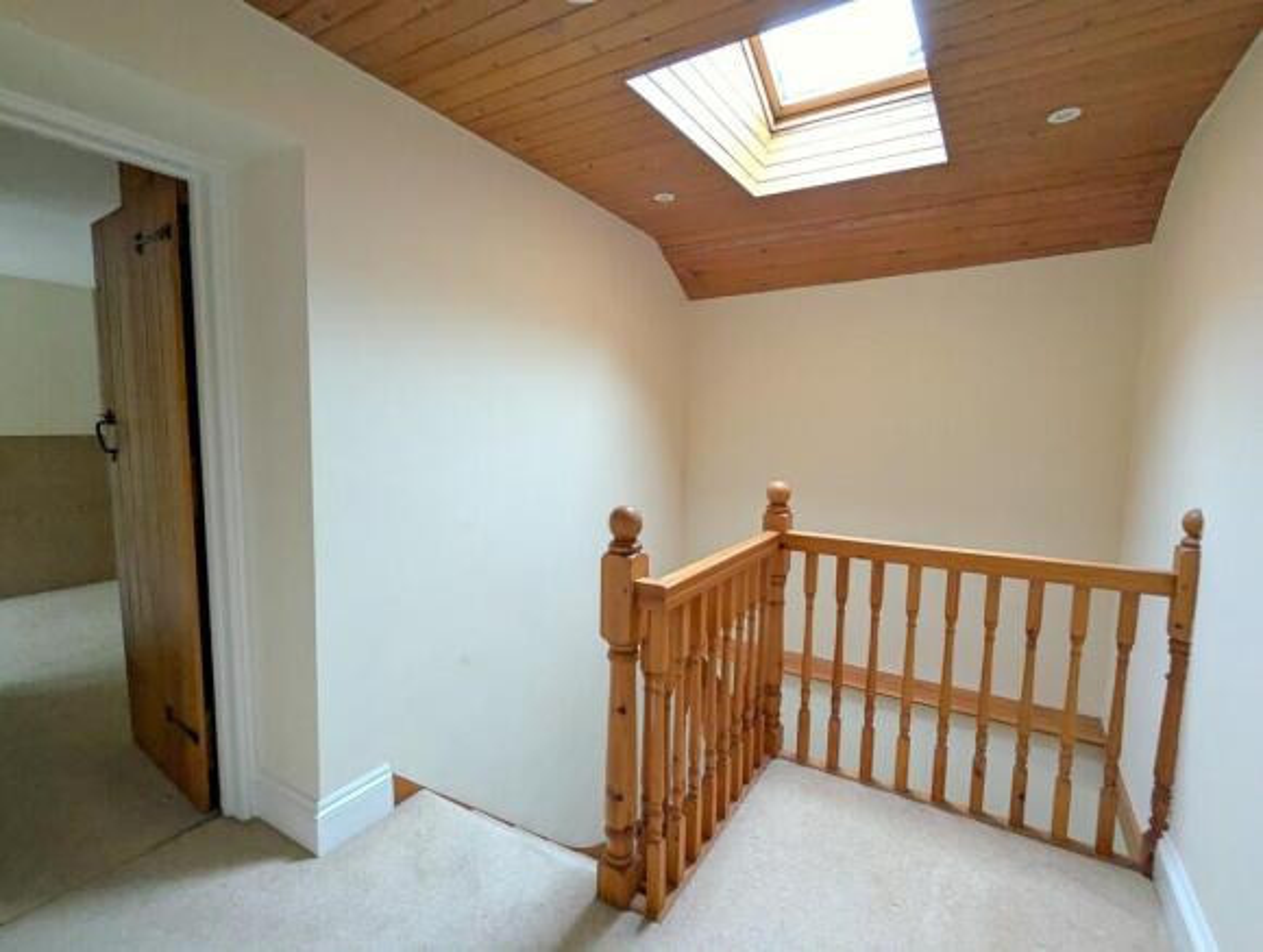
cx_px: 632
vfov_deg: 78.3
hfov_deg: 94.4
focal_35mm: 16
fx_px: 585
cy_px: 476
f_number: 2.2
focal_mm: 2.35
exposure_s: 1/33.8
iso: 223
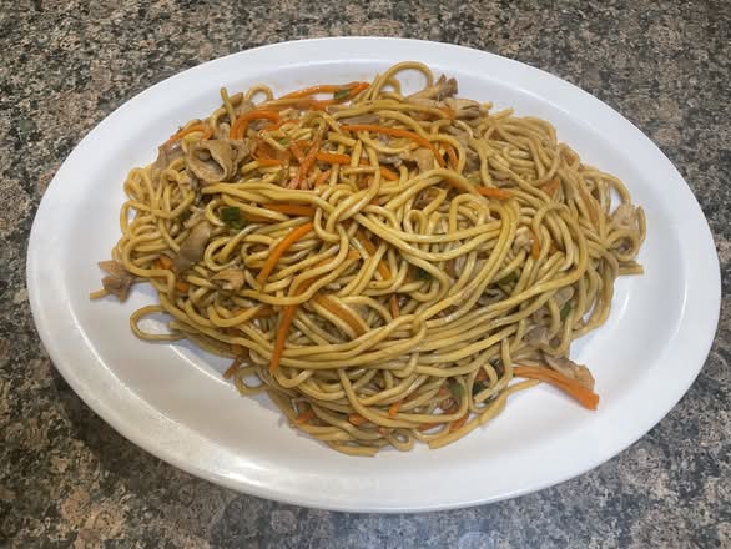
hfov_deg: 67.3
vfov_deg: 53.1
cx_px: 366
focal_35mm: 26
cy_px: 274
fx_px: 549
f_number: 1.6
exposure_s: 1/60
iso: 80
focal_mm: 4.2
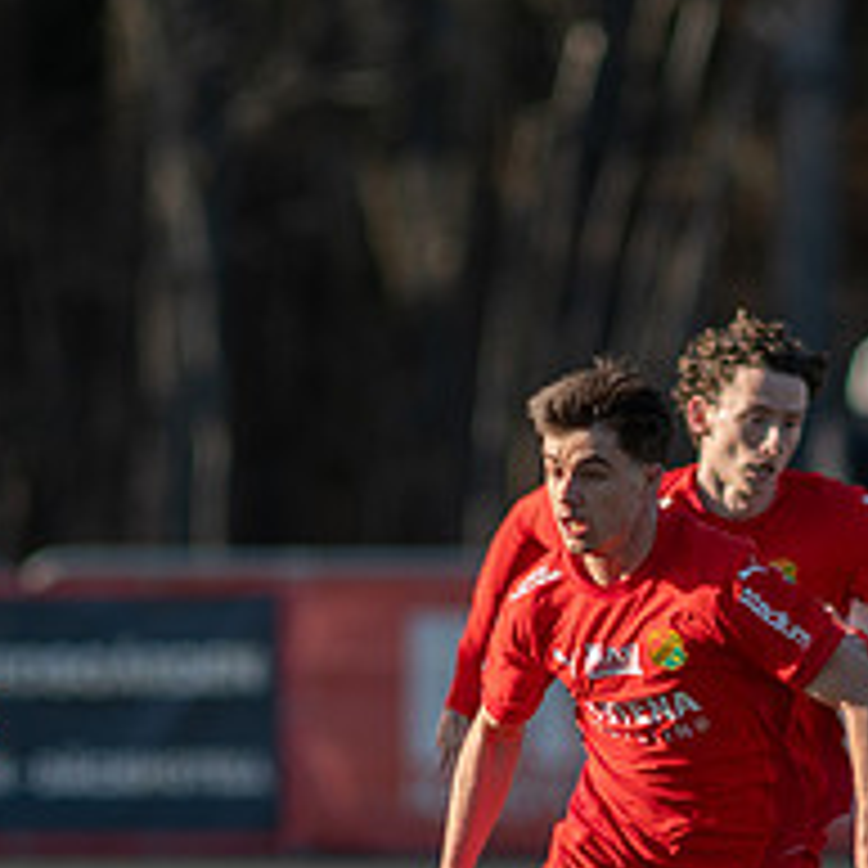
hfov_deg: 1.5
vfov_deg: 1.5
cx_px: 630
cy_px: 789
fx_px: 32568
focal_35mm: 1148
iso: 140
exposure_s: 1/1600
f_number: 3.2
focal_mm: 300
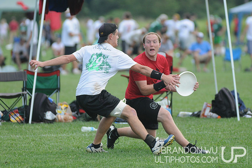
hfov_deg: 6.9
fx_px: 2100
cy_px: 84
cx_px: 126
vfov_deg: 4.6
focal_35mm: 300
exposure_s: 1/1250
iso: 400
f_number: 2.8
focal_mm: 200
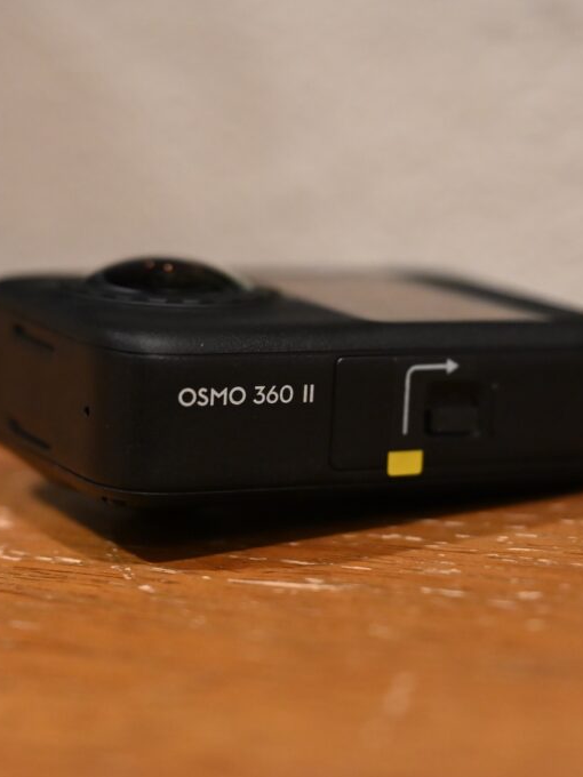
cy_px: 389
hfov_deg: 13.1
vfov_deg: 17.4
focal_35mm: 113
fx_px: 2538
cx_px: 314
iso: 6400
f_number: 4
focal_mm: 78
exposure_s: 1/30
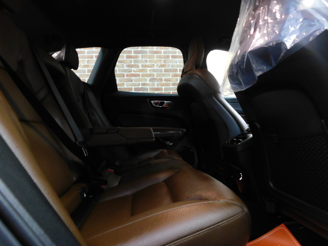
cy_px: 123
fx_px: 218
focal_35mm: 23
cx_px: 164
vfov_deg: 58.9
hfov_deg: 73.9
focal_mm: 4
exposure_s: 1/8
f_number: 3
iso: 400
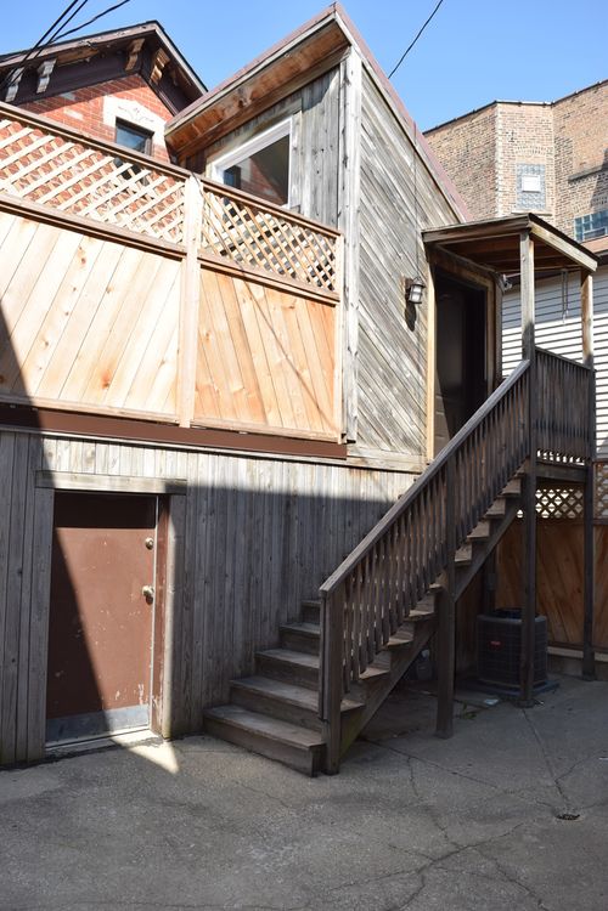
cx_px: 304
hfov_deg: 47.9
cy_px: 456
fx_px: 684
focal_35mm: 27
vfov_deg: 67.4
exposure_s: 1/200
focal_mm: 18
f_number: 6.3
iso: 100
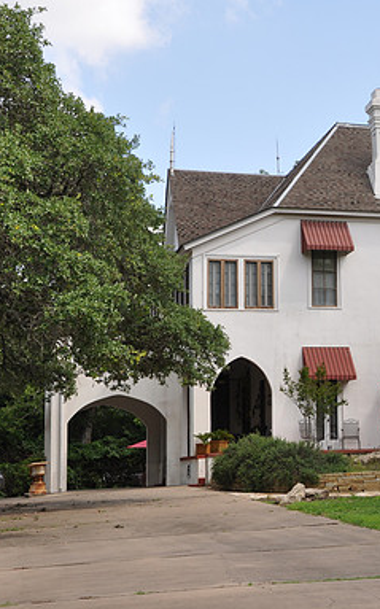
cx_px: 429
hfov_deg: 17.0
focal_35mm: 74
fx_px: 1228
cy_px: 304
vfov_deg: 27.9
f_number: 7.1
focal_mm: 32
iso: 200
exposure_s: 1/200
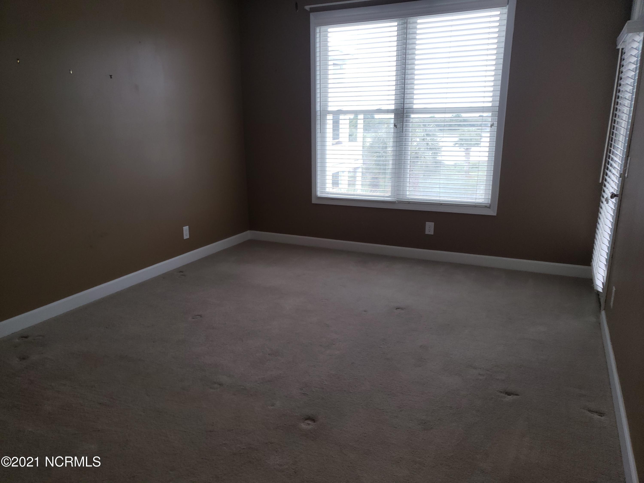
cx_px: 322
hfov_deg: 67.3
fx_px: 484
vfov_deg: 53.1
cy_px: 242
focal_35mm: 26
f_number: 1.5
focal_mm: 4.3
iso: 64
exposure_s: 1/60
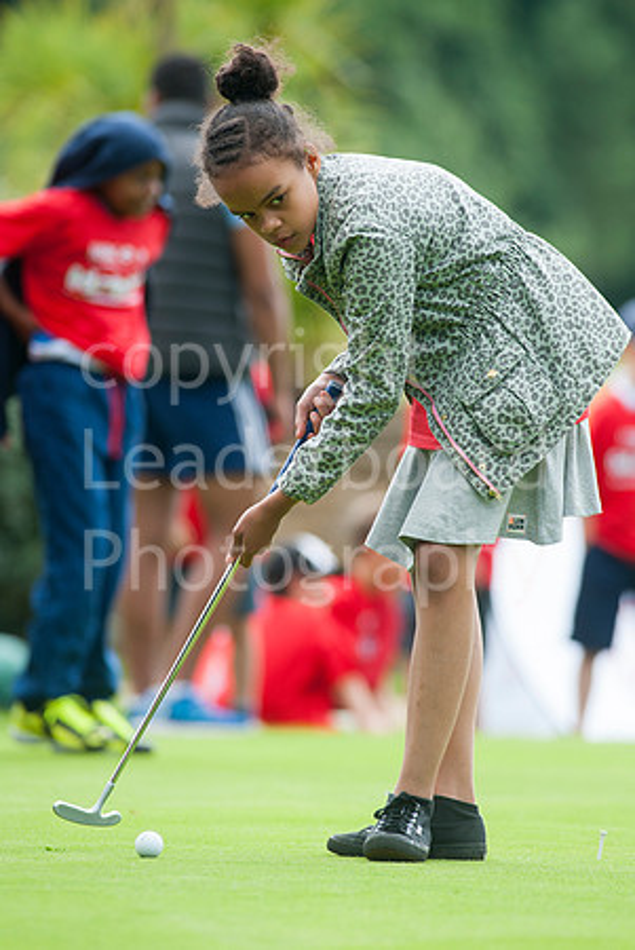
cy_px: 475
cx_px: 318
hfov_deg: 4.6
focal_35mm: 300
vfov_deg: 6.9
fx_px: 7919
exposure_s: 1/1000
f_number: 5.6
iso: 400
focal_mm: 300
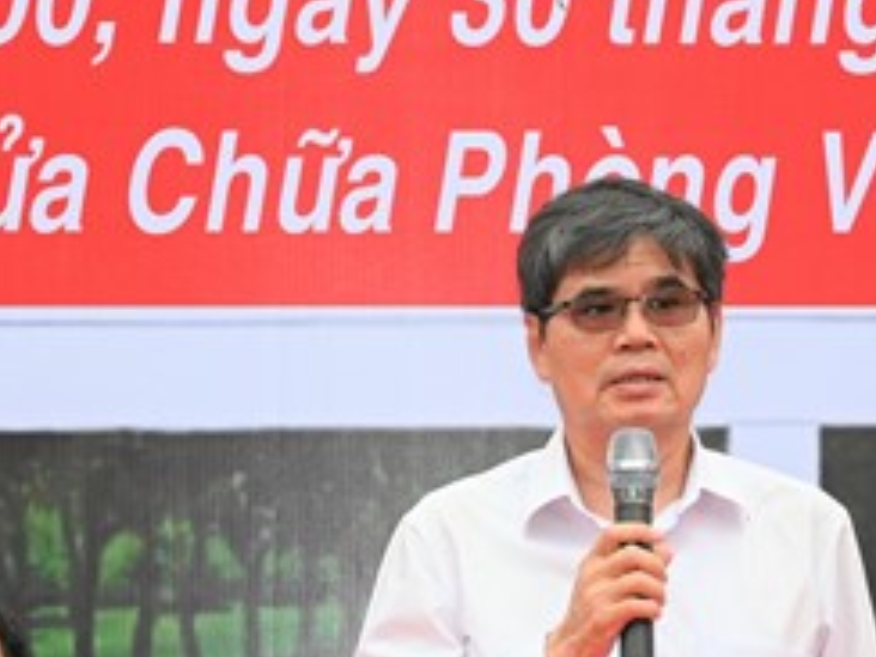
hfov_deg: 10.0
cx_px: 481
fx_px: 4985
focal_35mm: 197
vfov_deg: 7.5
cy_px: 368
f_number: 4.8
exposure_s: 1/160
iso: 200
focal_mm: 52
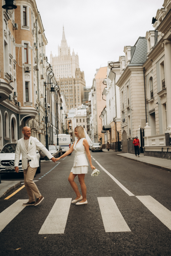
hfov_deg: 27.0
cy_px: 128
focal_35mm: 50
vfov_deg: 39.6
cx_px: 86
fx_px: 356
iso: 125
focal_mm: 50
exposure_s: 1/500
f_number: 3.2
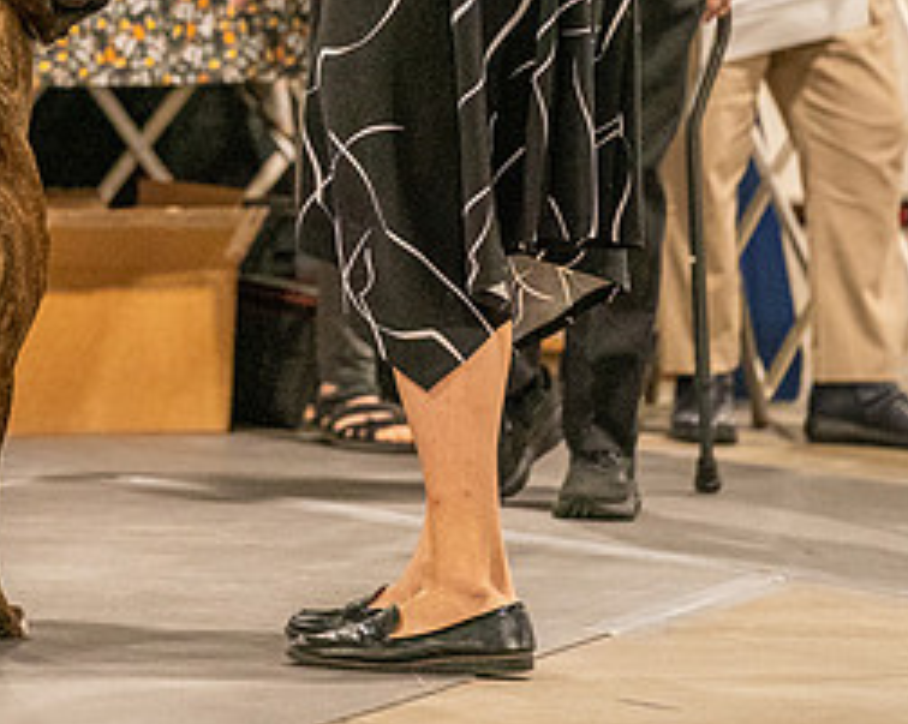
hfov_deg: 4.9
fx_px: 10549
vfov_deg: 3.9
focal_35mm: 393
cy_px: -72
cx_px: -38
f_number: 3.5
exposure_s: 1/250
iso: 6400
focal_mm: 156
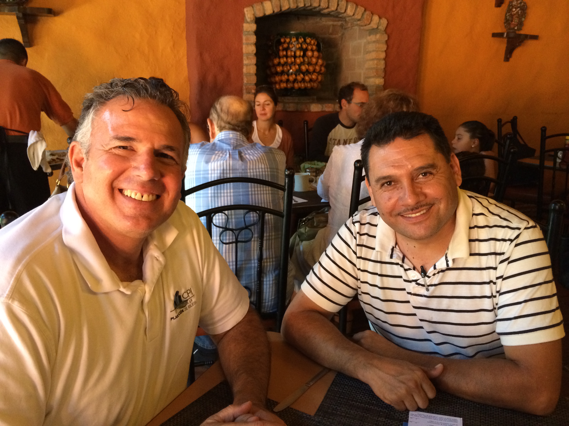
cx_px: 284
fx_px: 493
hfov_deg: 60.0
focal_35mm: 30
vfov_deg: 46.8
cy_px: 213
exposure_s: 1/20
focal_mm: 4.12
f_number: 2.2
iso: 320
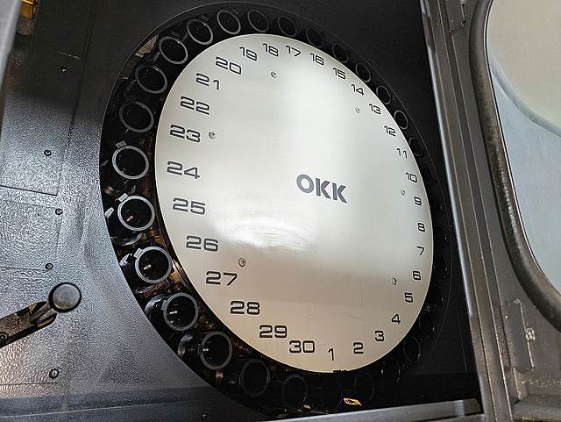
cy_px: 211
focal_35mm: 25
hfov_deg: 69.4
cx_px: 280
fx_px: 405
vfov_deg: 54.9
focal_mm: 5.43
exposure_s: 1/50
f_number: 1.89
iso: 160
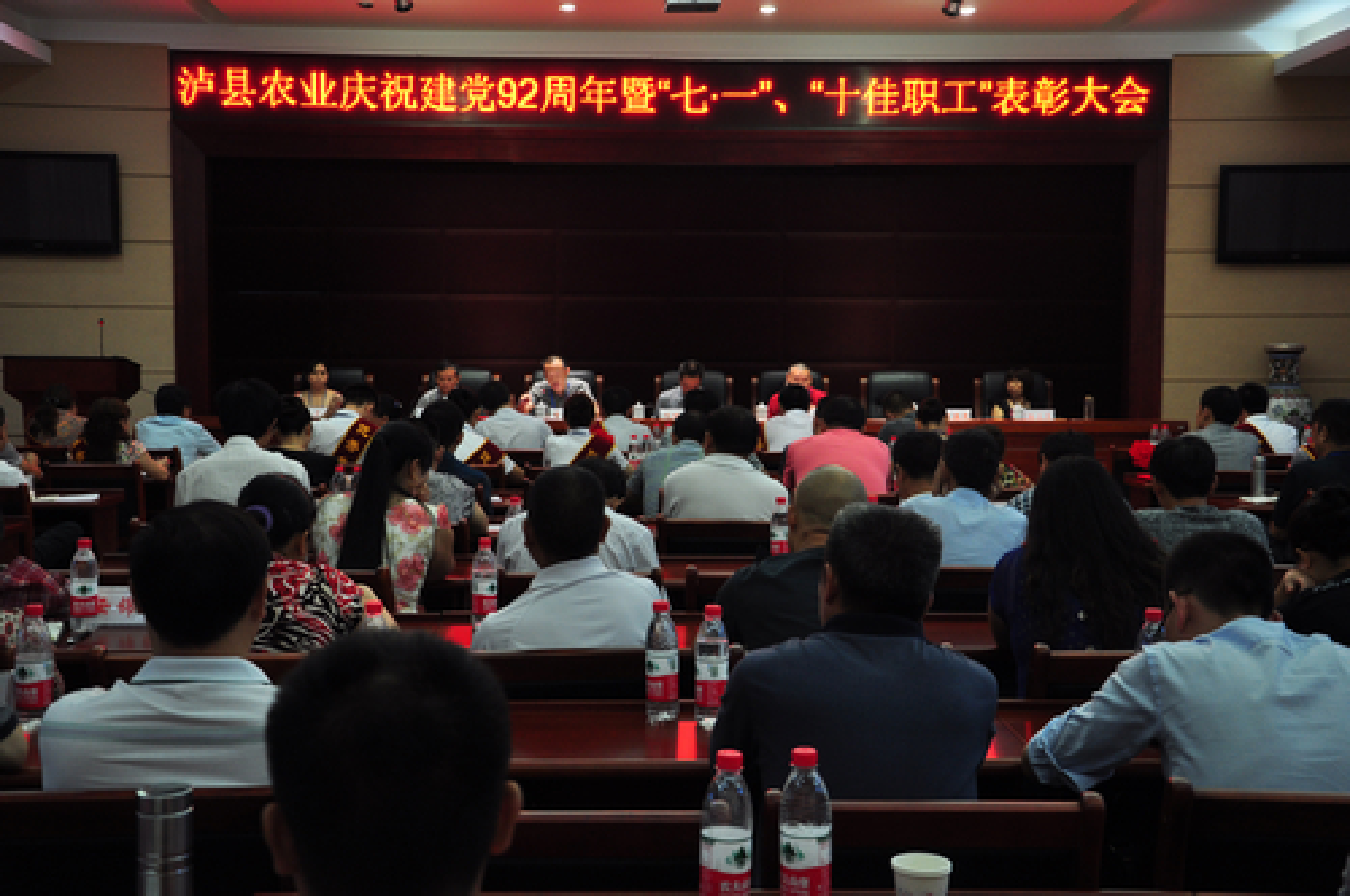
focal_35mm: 45
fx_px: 1685
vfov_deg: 29.8
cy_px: 448
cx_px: 675
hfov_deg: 43.7
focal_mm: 30
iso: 400
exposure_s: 1/50
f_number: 4.2
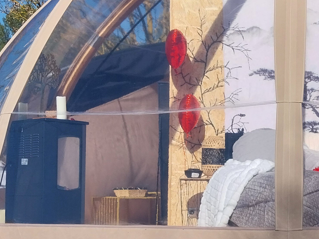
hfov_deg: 26.1
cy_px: 157
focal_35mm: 72
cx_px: 292
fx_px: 664
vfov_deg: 20.4
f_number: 1.8
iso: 25
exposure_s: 1/1500
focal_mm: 4
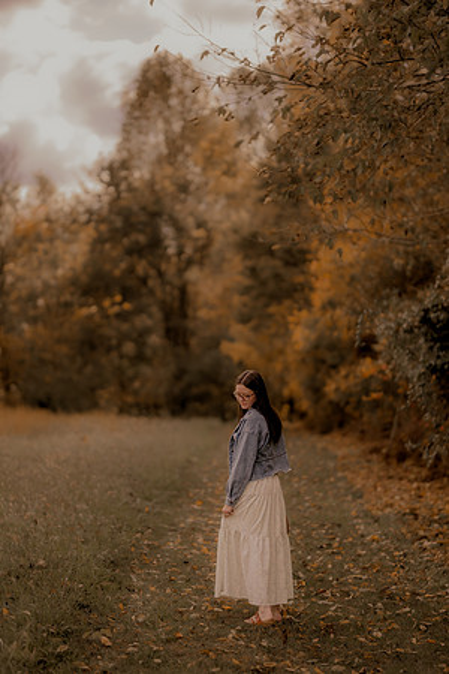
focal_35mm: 85
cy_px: 337
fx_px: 1590
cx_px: 224
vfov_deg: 23.9
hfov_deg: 16.1
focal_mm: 85
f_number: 1.4
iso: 200
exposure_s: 1/4000
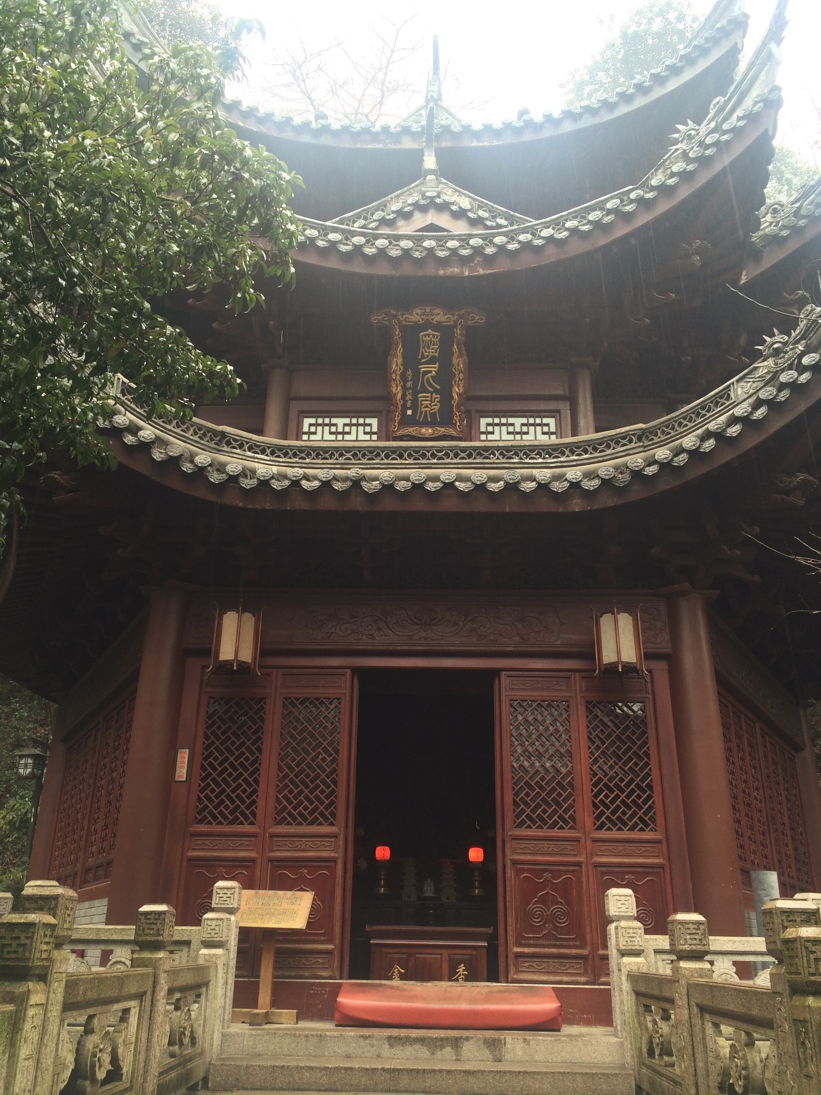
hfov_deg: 48.2
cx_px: 410
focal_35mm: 29
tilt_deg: +24.2
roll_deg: +1.0
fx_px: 917
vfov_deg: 61.7
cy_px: 548
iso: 32
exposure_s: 1/40
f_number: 2.2
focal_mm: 4.15
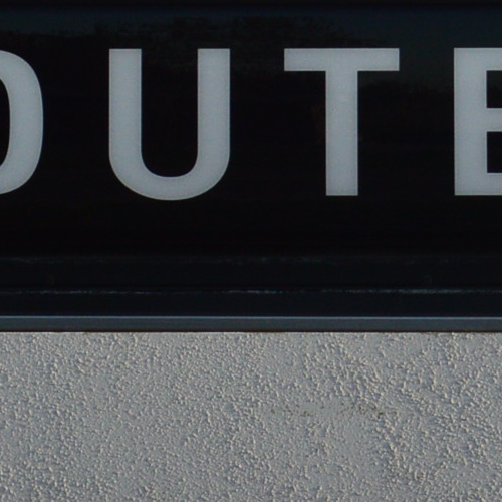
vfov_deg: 5.0
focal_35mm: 345
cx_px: 307
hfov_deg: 5.1
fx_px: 5653
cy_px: -425
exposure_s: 1/160
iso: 400
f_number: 9
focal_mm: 45
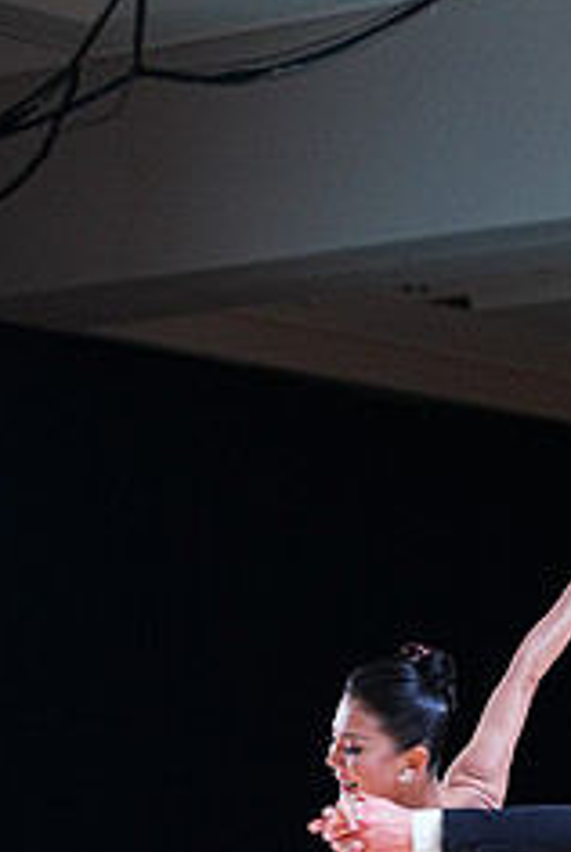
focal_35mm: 189
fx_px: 4483
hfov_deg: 7.3
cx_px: 573
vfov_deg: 10.7
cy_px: 1033
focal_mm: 77
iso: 1600
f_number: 4
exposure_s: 1/400
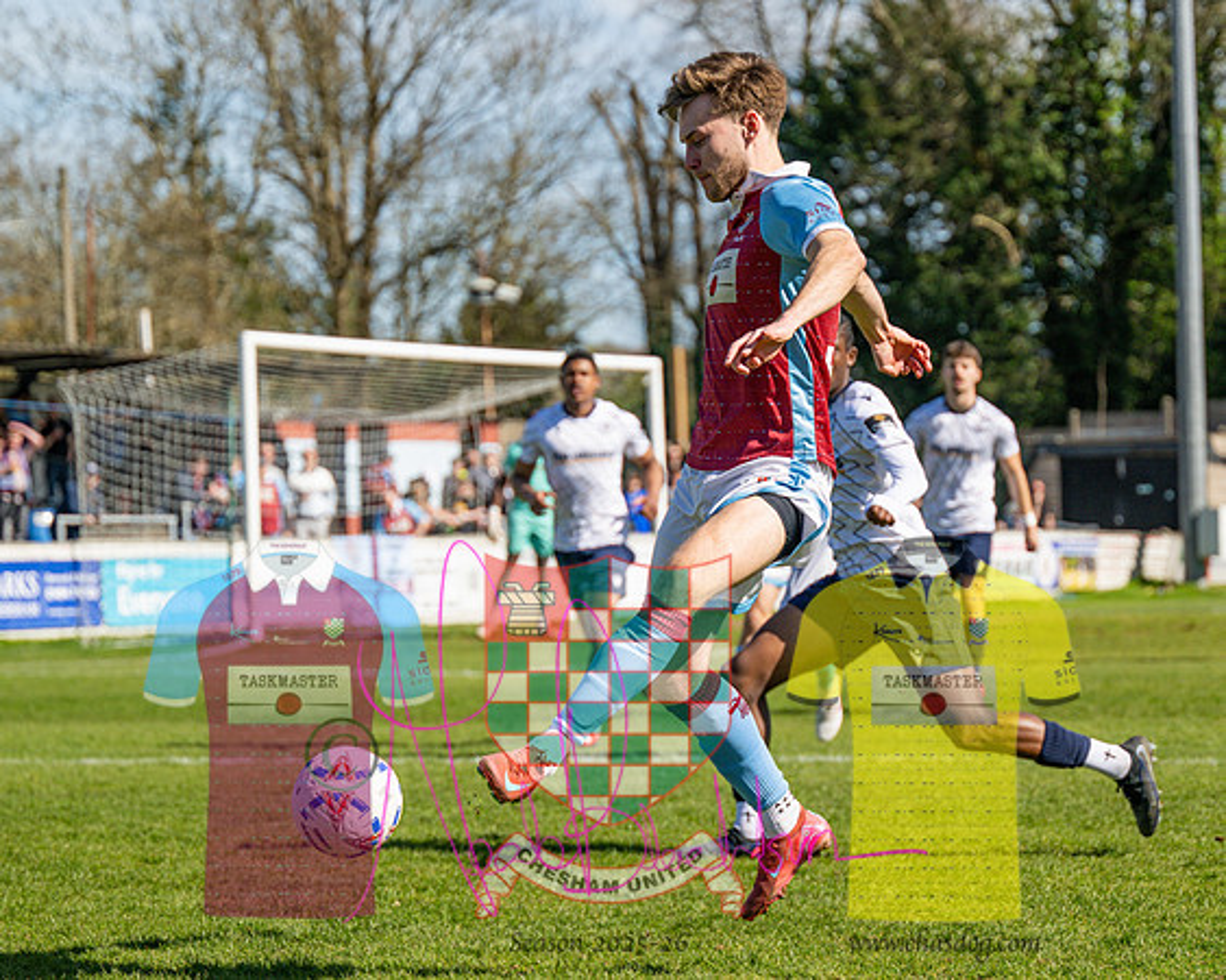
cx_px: 738
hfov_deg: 15.1
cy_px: 504
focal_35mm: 127
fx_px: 4622
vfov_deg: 12.1
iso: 200
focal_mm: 98
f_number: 4
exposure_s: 1/3200
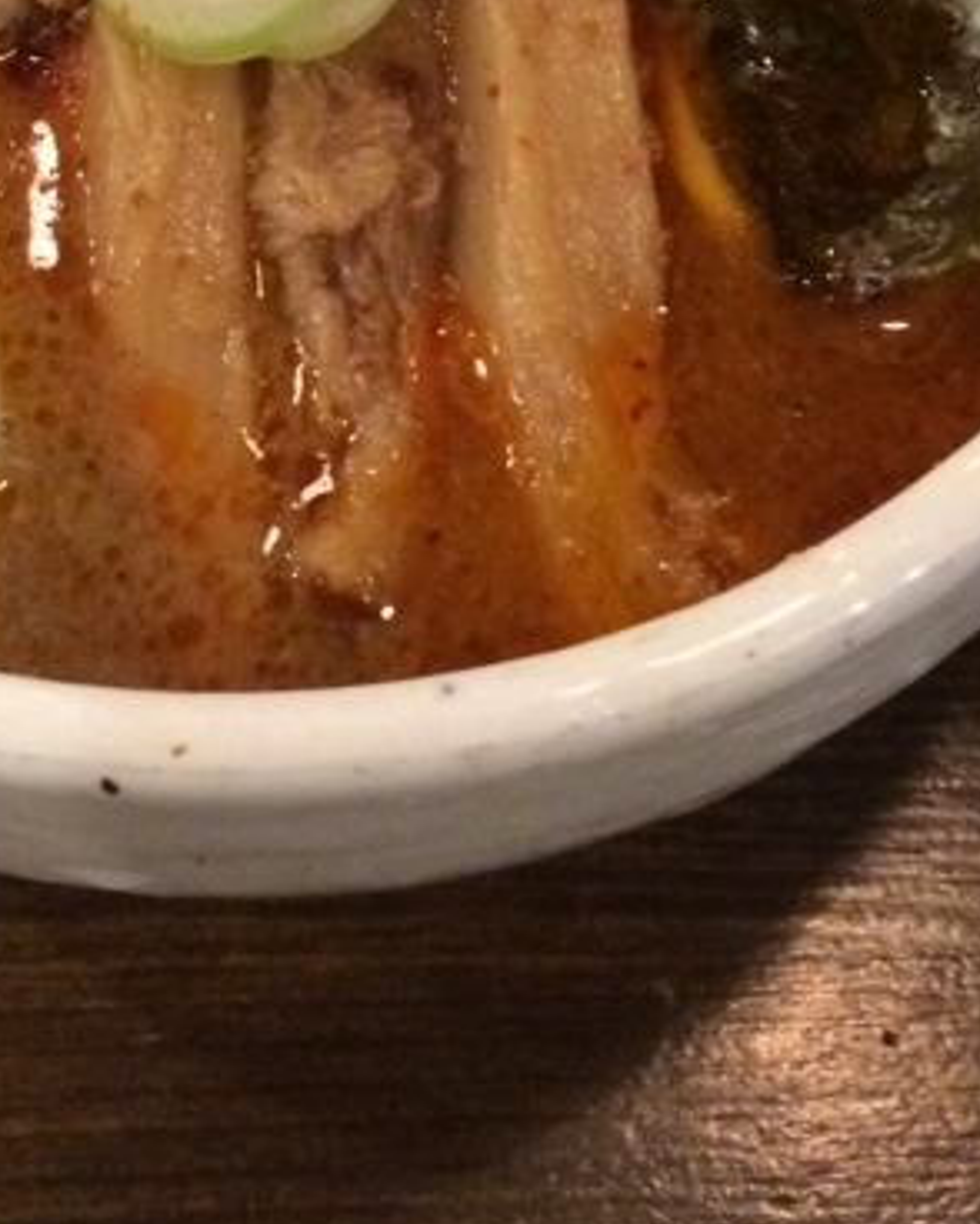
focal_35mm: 79
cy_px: -223
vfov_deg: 22.4
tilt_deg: -55.2
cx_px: 247
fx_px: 2862
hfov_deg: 19.3
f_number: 2.2
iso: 320
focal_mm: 4.15
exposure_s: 1/30
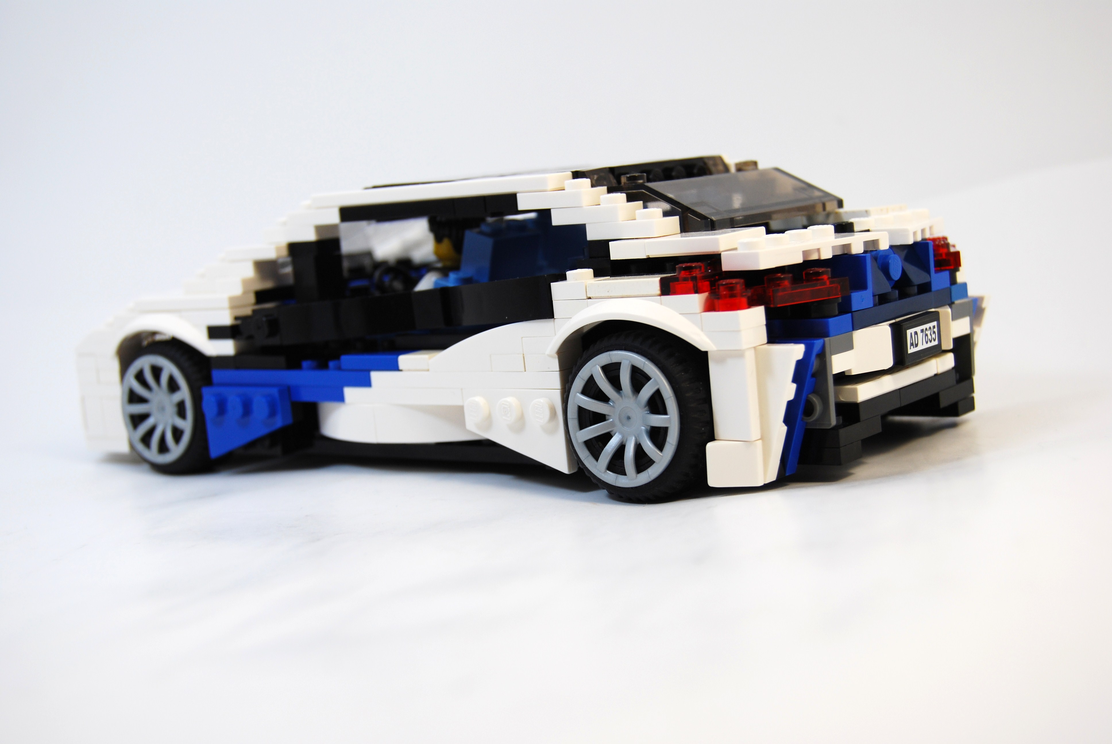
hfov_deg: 35.0
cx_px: 556
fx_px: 1763
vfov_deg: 23.8
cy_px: 372
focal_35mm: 57
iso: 160
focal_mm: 38
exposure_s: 1/125
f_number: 5.6
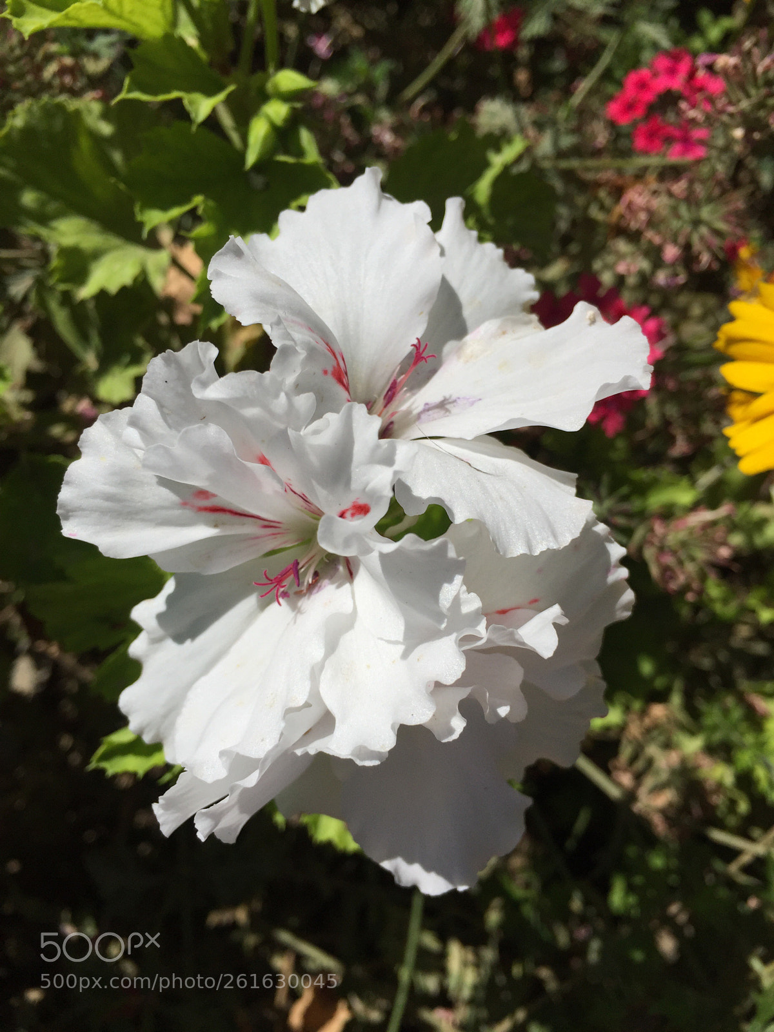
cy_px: 516
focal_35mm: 29
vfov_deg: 61.7
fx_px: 865
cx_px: 387
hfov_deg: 48.2
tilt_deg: -78.6
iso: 32
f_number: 2.2
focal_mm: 4.15
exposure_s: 1/5650
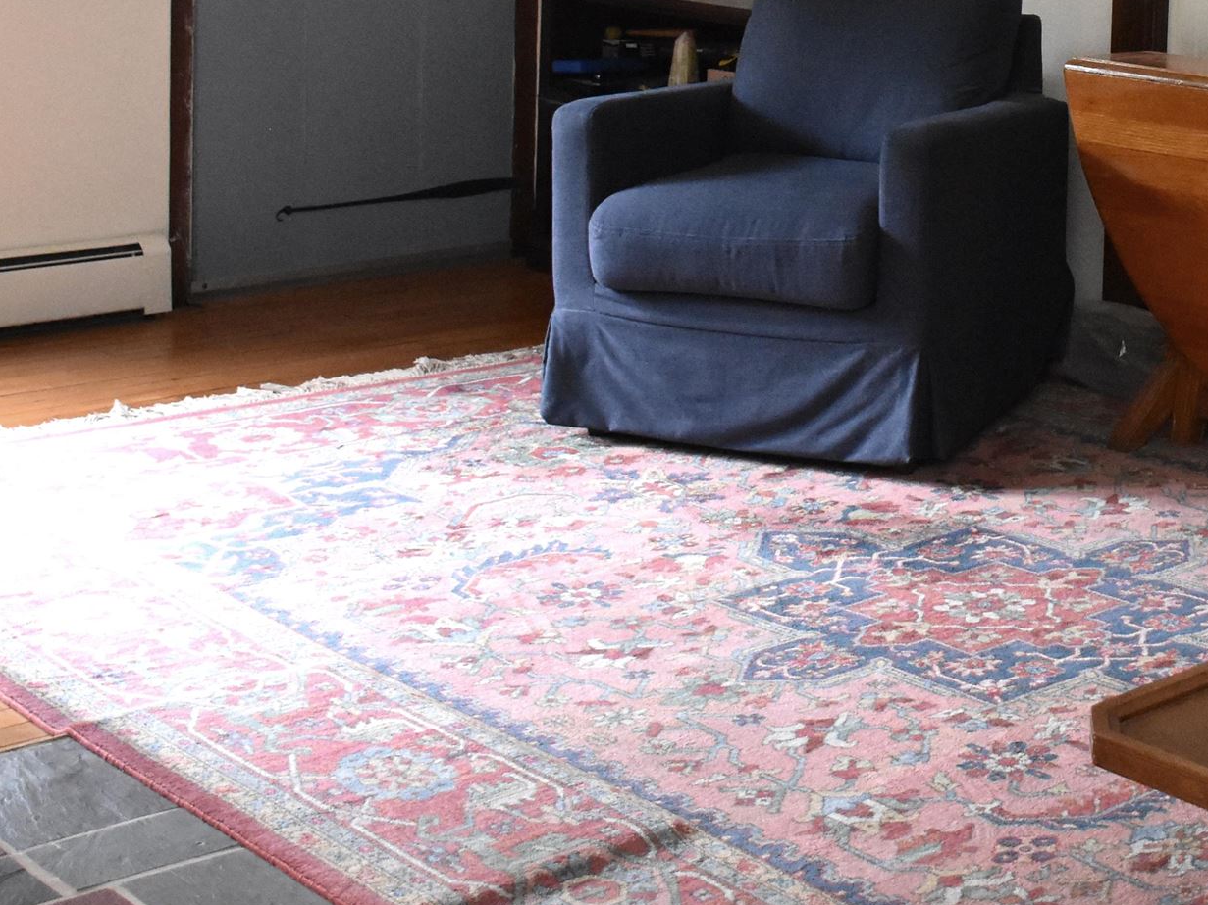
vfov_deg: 19.8
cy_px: -8
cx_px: 1113
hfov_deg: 26.1
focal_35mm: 72
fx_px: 2512
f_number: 4
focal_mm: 20
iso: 4000
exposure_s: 1/60
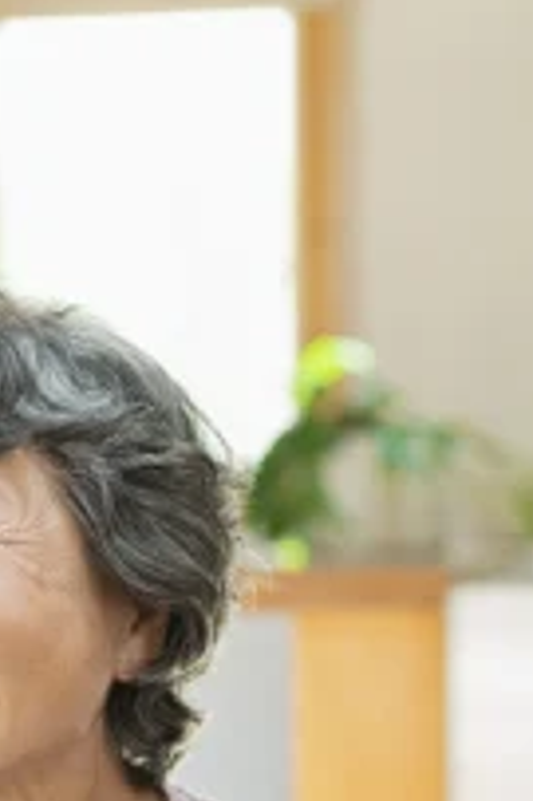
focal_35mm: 148
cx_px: 28
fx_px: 3292
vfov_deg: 13.8
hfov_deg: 9.2
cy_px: 675
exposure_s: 1/200
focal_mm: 50
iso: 500
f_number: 2.8
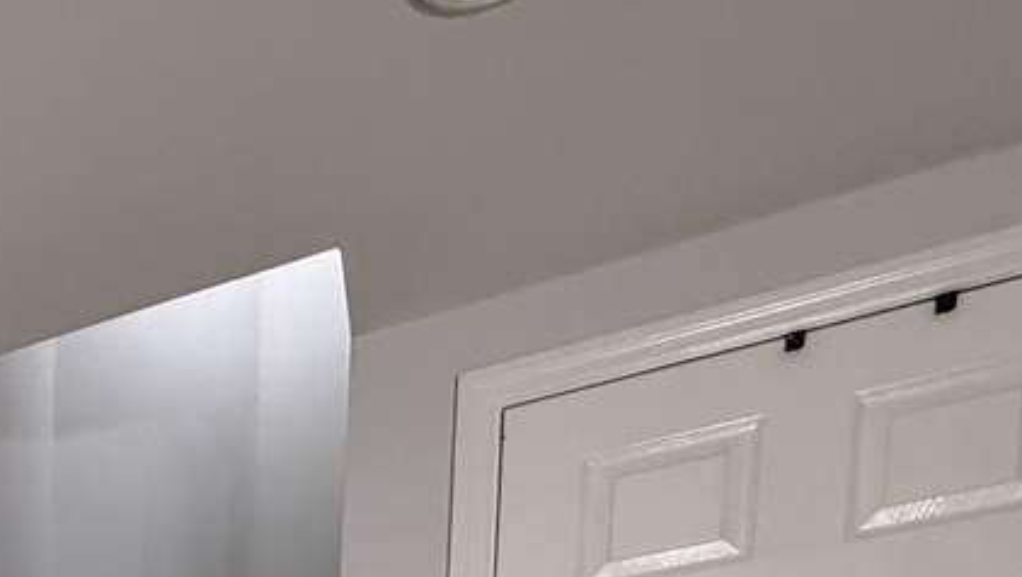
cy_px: 1290
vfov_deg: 15.6
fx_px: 1410
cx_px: -482
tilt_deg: -5.8
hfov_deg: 28.0
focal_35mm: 52
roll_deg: +1.0
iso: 250
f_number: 2.2
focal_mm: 2.22
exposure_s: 1/60
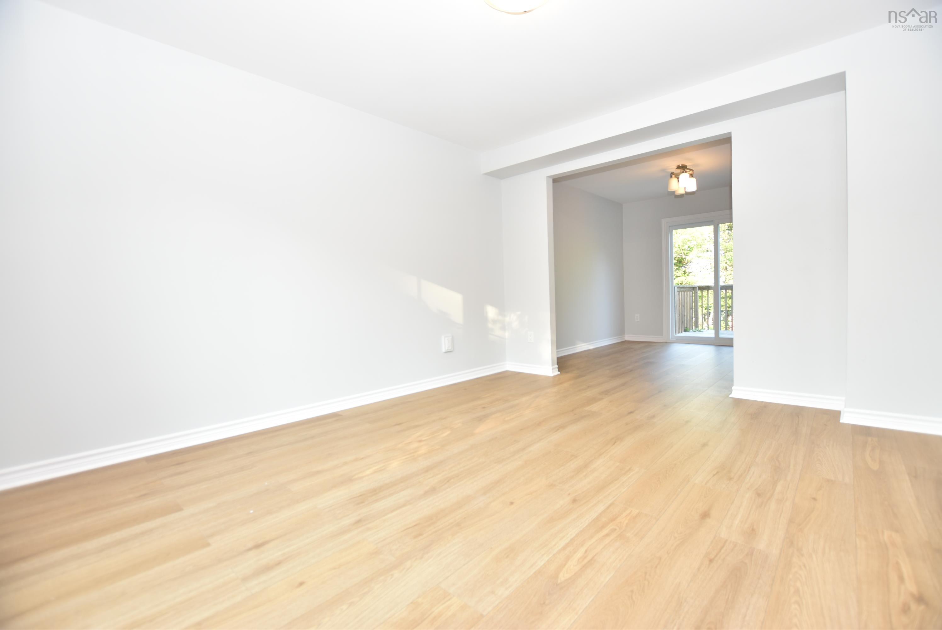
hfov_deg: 100.3
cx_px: 471
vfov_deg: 77.4
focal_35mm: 15
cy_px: 315
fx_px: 393
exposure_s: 1/45
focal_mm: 10
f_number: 3.5
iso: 200
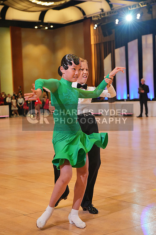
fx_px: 455
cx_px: 78
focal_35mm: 70
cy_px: 118
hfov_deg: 19.5
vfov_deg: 28.8
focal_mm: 70
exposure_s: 1/400
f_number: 5.6
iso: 3200
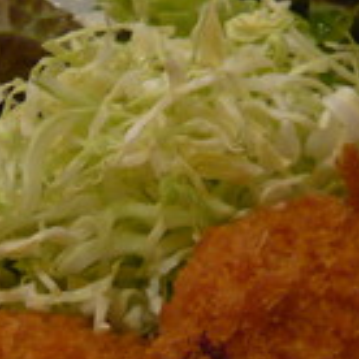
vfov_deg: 19.6
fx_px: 1009
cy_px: 362
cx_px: 187
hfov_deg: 20.2
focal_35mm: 86
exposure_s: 1/8
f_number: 2.8
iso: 200
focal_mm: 4.6
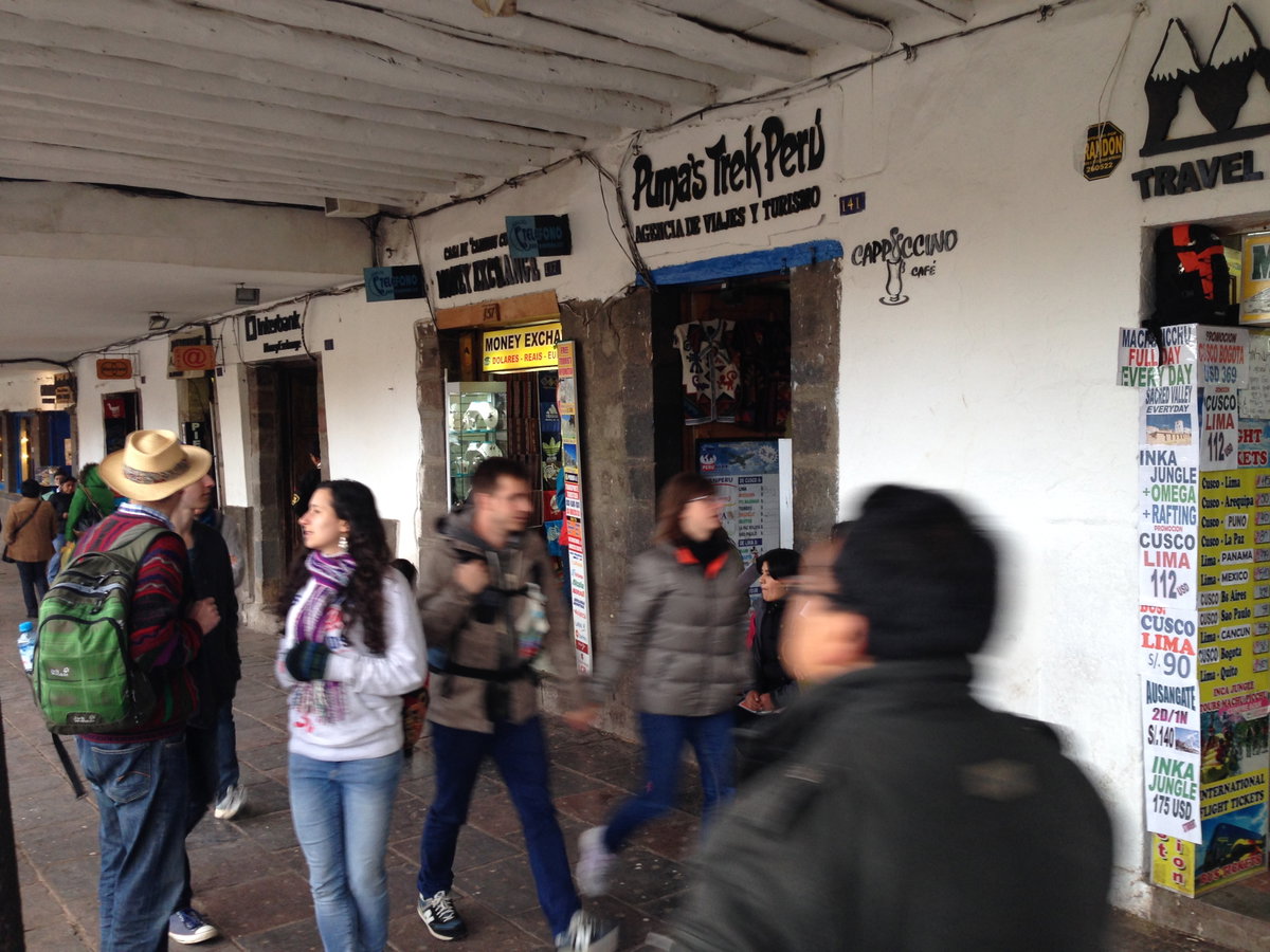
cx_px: 635
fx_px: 1211
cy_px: 476
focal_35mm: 33
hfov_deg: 55.4
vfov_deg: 42.9
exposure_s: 1/20
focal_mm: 4.12
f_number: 2.4
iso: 64
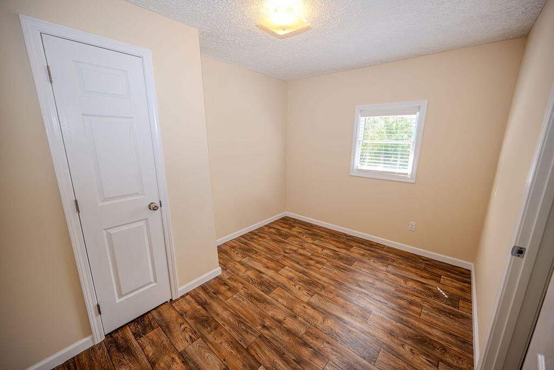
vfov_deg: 81.2
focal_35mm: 14
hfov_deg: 104.2
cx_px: 277
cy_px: 185
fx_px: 215
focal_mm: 14
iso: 1000
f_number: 4
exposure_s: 1/200
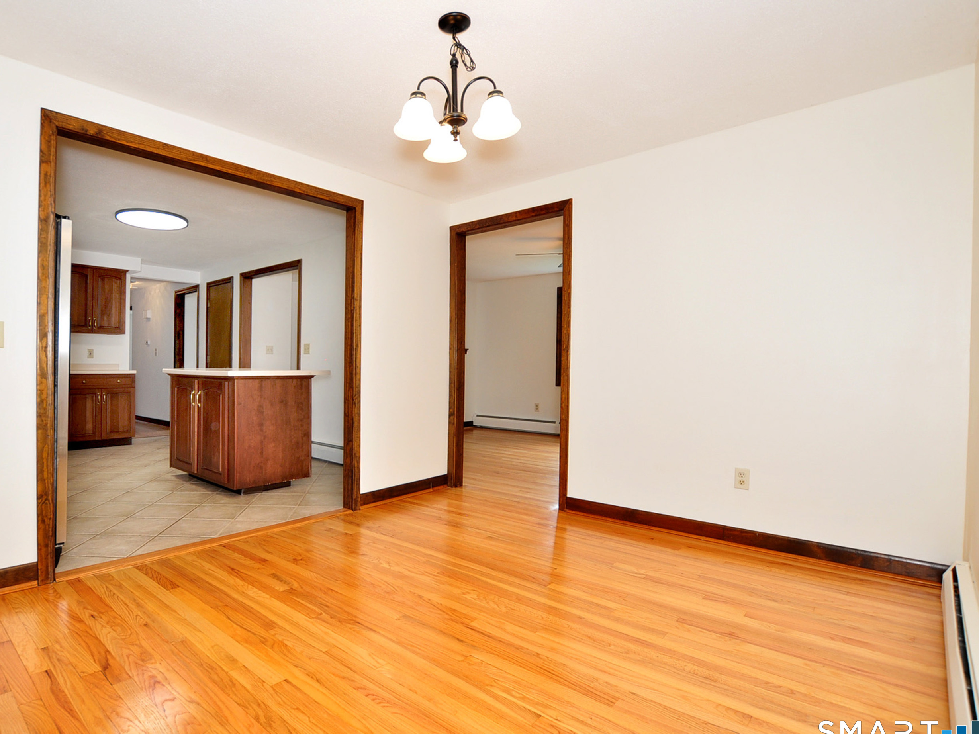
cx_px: 413
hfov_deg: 90.3
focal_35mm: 17
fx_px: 481
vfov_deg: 74.7
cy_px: 368
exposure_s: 1/60
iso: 250
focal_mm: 10
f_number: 4.5
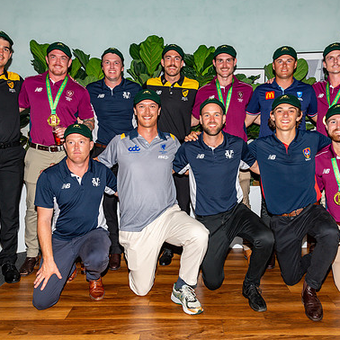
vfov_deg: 49.7
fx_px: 367
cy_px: 158
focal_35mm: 33
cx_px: 191
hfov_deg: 49.6
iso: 400
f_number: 8
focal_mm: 24
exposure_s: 1/60
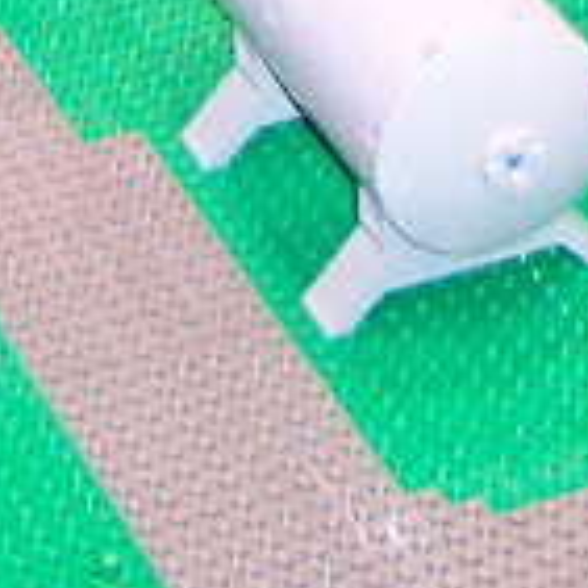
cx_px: 267
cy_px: -753
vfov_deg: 7.0
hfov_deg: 7.4
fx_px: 4574
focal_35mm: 238
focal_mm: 8
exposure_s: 1/30
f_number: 2.8
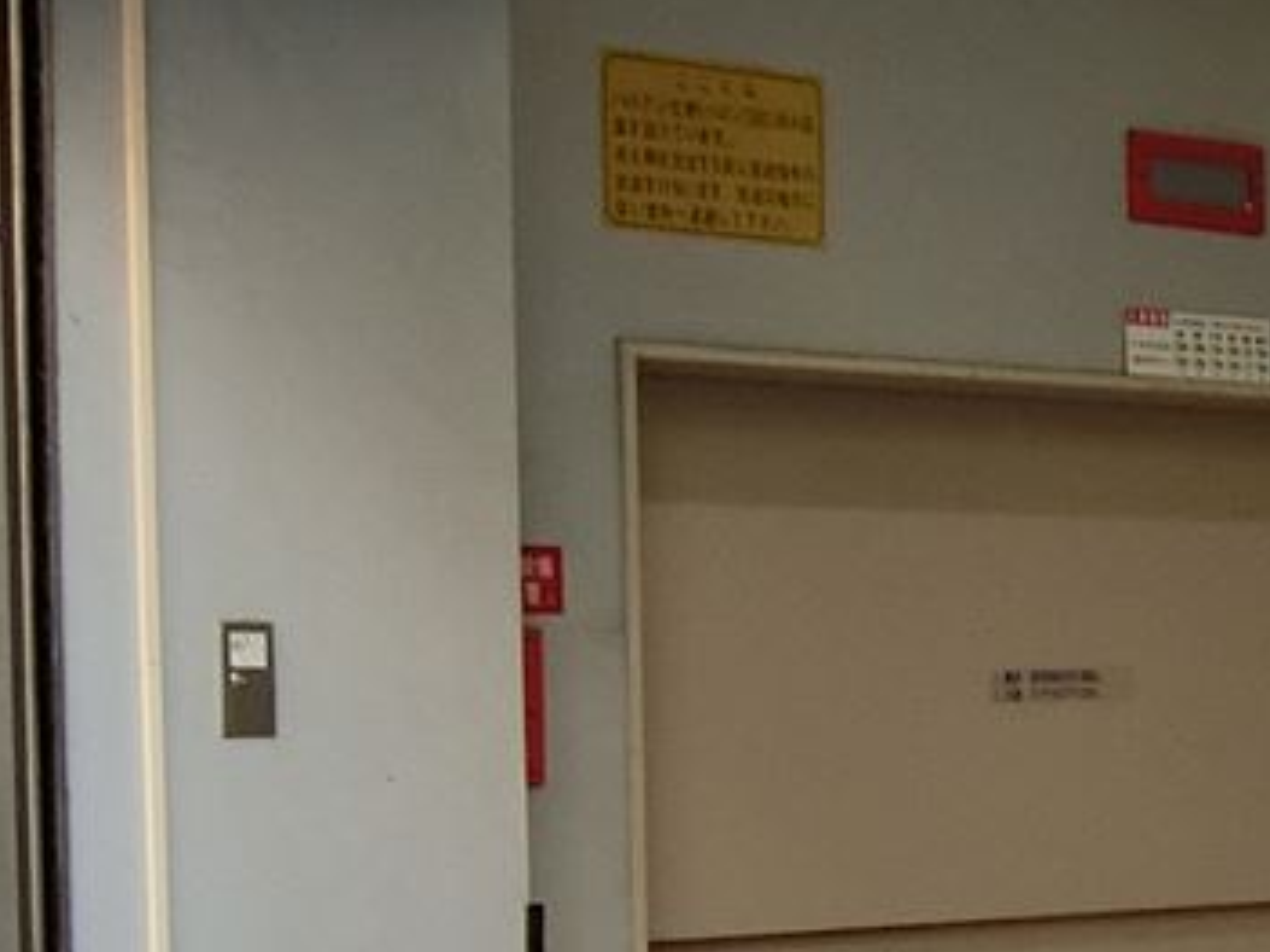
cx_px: 2442
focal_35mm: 155
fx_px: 5685
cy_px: 869
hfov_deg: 11.6
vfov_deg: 9.5
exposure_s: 1/125
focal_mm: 7.2
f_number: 3.4
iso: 160
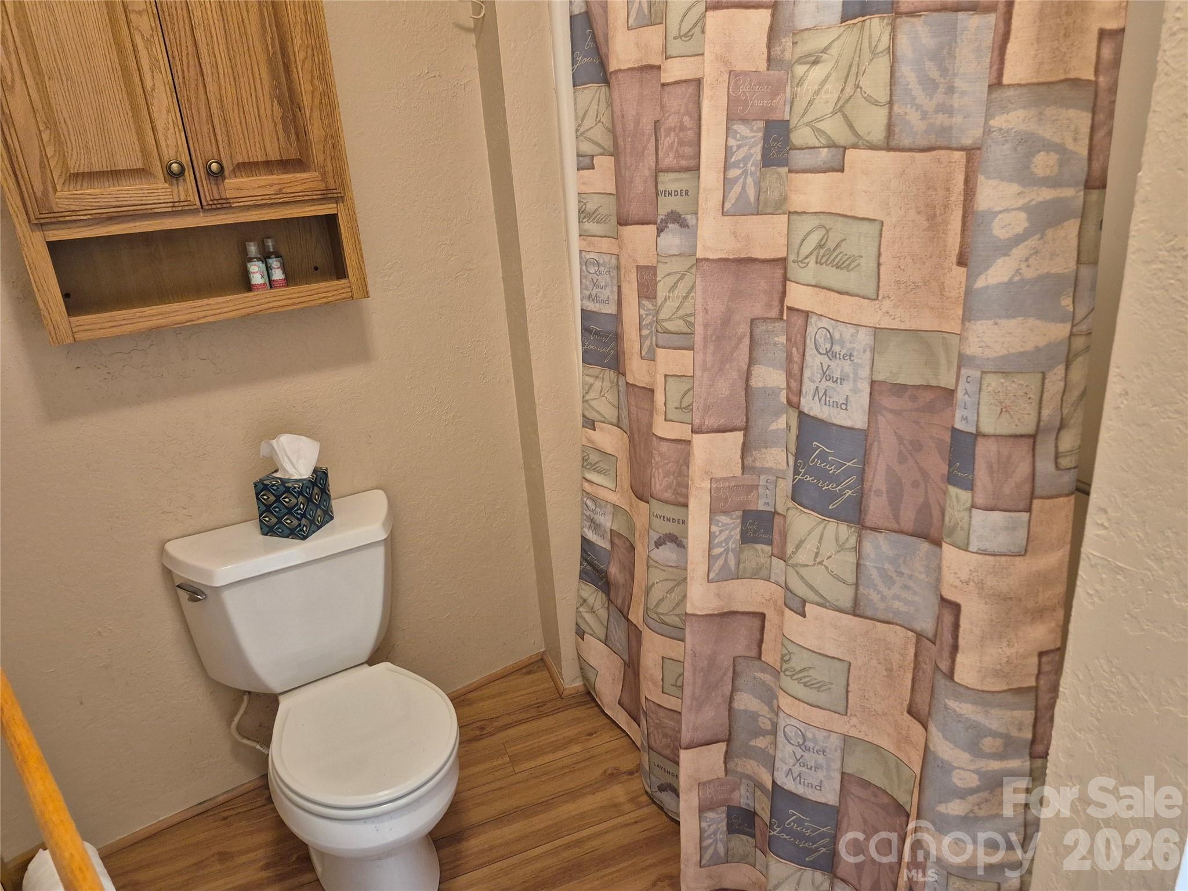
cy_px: 446
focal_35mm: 23
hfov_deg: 73.9
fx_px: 789
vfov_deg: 58.9
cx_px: 594
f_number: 1.8
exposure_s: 1/120
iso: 800
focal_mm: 5.4
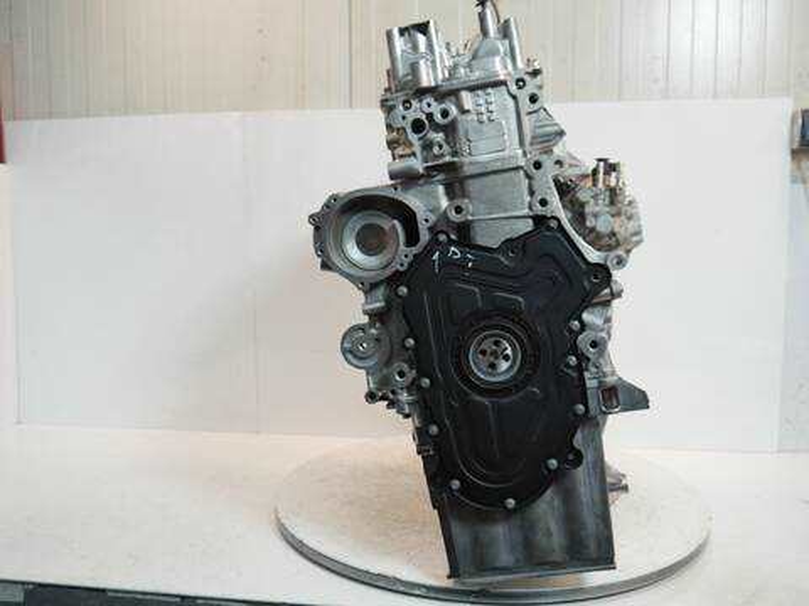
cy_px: 303
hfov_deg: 60.0
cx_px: 404
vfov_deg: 46.8
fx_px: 701
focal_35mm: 30
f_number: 3.5
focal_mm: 15
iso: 250
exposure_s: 1/60
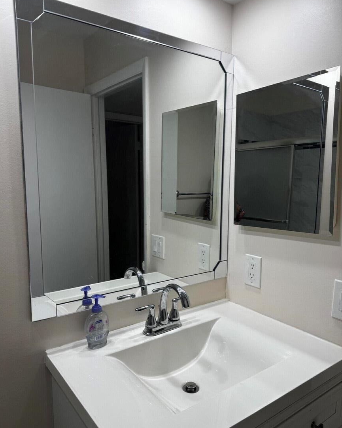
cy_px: 226
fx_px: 329
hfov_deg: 54.9
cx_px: 168
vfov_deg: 66.0
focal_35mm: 26
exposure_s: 1/120
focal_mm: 6.76
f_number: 1.78
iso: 64
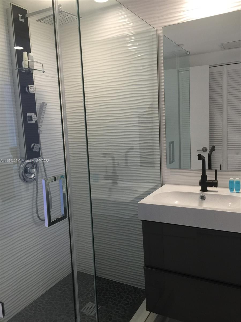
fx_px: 269
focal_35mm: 29
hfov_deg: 48.2
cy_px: 161
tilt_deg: -6.9
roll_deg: +3.0
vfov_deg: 61.7
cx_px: 120
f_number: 2.2
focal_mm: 4.15
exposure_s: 1/30
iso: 40
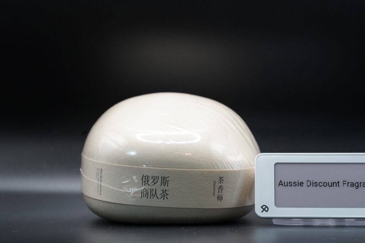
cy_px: 122
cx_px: 182
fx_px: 913
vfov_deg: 15.2
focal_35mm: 90
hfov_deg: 22.6
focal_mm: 90
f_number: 8
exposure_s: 1/100
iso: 3200
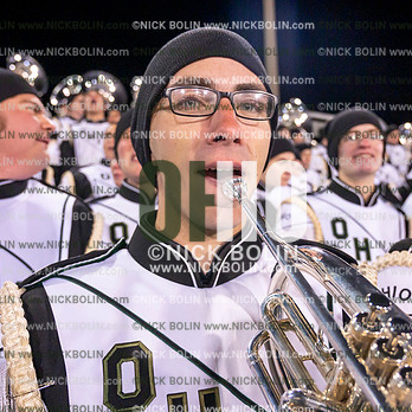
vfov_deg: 48.4
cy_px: 217
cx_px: 223
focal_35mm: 34
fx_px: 458
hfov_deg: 48.4
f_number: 4.5
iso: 5000
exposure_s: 1/640
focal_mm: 24
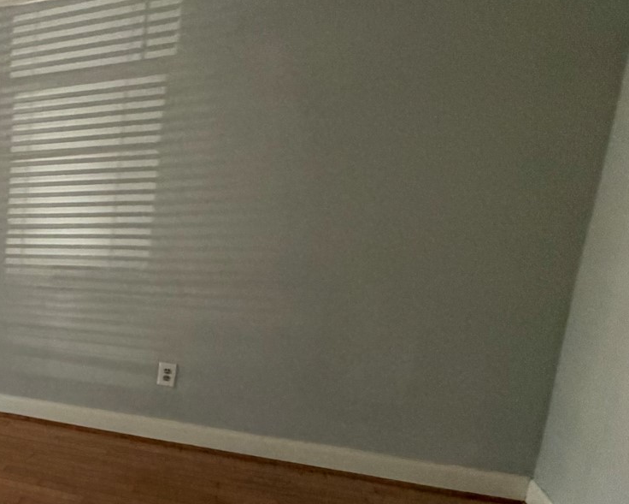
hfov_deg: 34.3
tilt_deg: -14.0
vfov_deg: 38.8
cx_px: -185
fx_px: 708
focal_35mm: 38
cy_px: 326
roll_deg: +1.2
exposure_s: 1/79
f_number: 2.2
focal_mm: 2.22
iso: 320
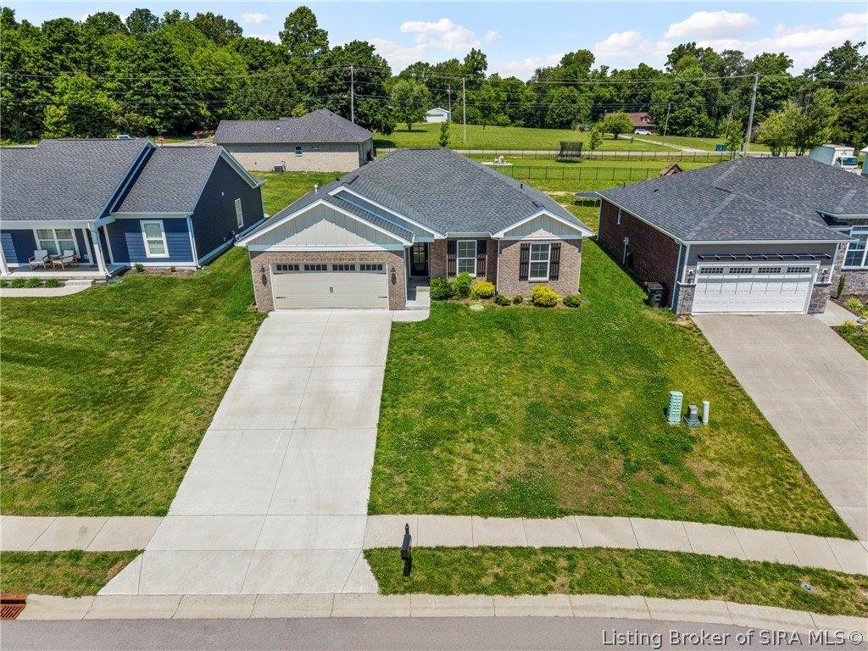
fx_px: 602
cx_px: 434
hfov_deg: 71.6
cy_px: 326
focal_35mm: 24
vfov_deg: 56.8
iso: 150
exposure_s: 1/5000
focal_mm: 8.67
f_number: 1.8
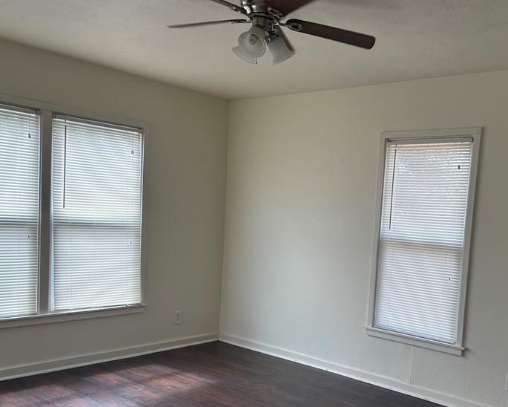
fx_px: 526
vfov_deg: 41.8
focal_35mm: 35
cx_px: 357
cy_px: 263
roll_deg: -4.4
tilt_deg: -5.1
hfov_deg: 50.2
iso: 64
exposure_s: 1/193
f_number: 1.78
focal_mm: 6.86
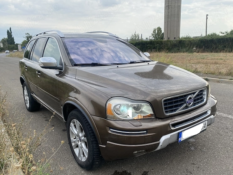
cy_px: 92
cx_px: 120
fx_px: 189
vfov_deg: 49.7
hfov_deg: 63.4
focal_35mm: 28
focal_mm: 4.25
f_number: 1.8
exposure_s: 1/1063
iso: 32
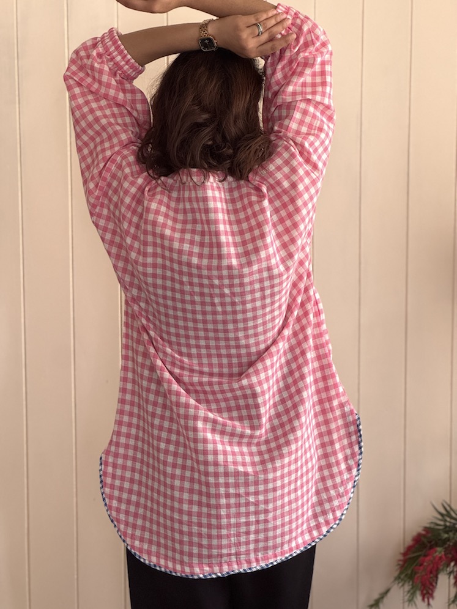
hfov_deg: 19.1
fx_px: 1355
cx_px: 228
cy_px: 304
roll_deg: +0.5
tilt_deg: -6.6
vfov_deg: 25.3
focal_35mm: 77
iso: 200
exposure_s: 1/79
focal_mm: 9
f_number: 2.8
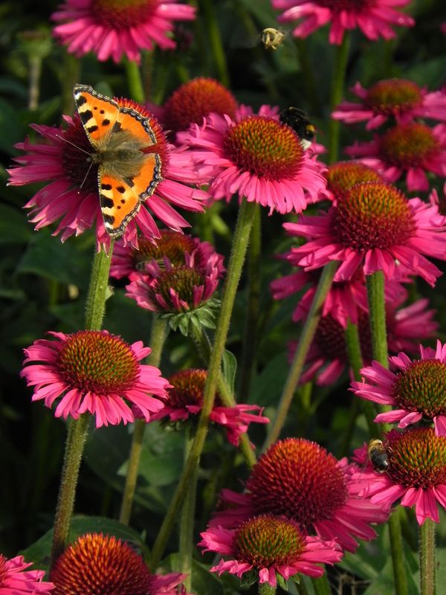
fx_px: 4243
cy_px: 298
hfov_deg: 6.0
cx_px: 223
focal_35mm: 247
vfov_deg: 8.0
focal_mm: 44
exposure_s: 1/500
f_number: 5
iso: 160
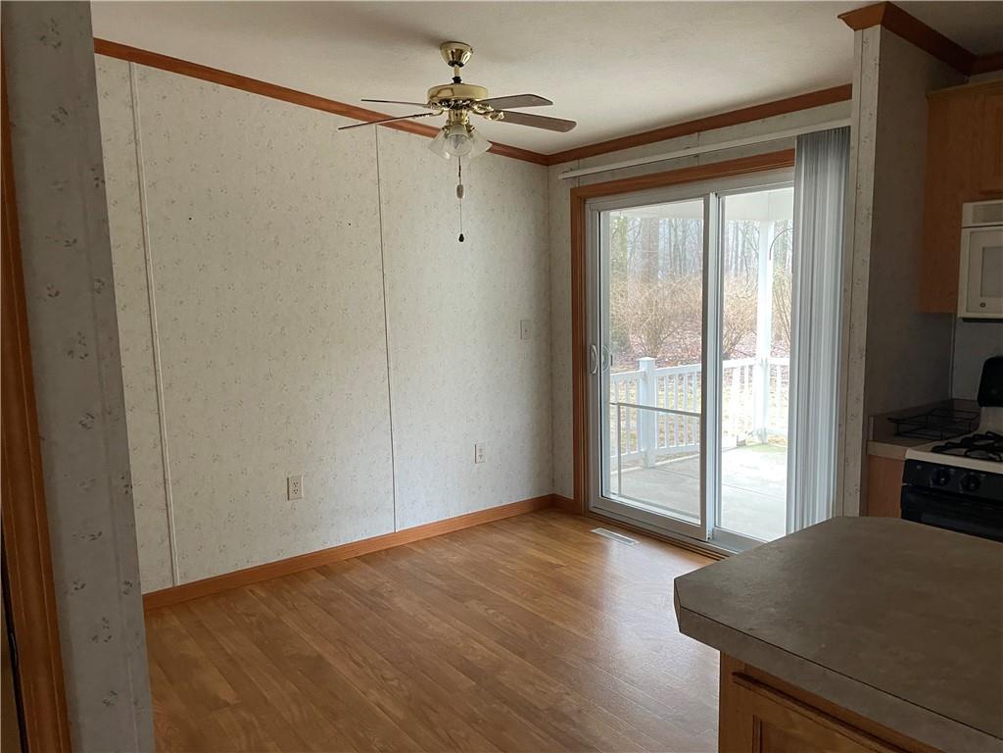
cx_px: 502
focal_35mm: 26
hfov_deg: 67.3
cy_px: 376
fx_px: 753
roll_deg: +1.5
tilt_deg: -7.1
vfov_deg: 53.1
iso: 250
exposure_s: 1/60
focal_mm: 4.2
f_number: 1.6
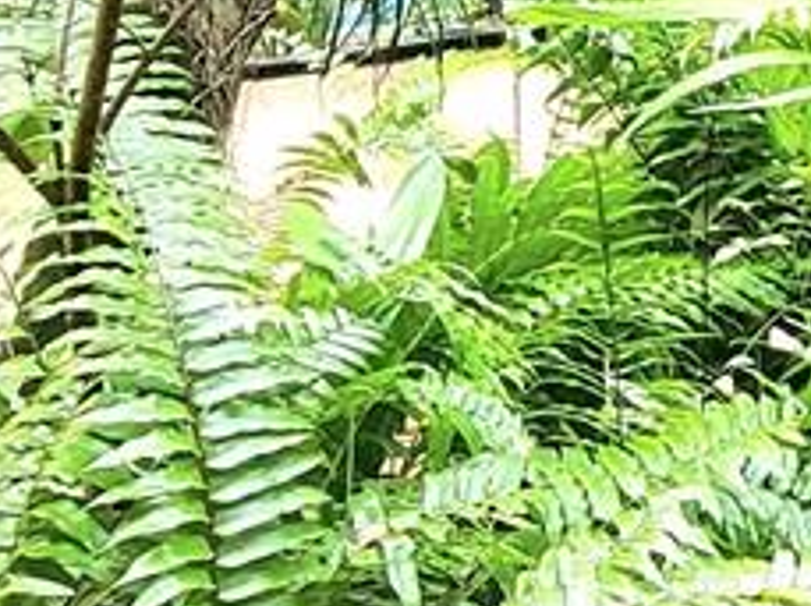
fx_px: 2129
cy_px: -96
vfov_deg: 15.7
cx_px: 1551
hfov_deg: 16.9
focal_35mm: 91
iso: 50
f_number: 2.2
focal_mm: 1.74
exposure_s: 1/60.2
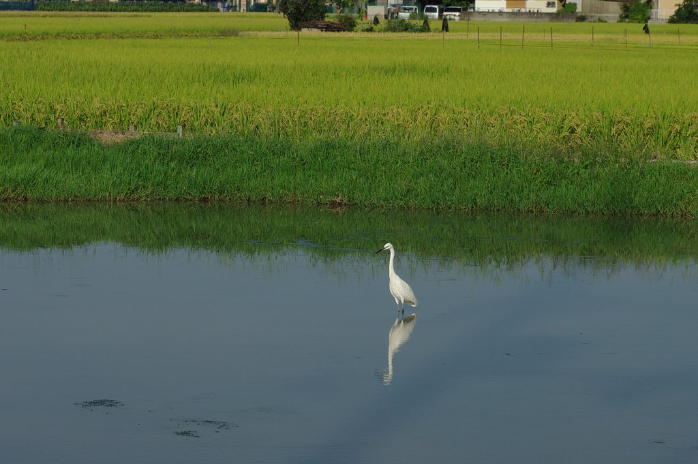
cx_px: 349
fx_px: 2615
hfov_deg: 15.2
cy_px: 232
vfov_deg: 10.1
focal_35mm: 135
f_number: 11
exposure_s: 1/250
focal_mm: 90
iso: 100
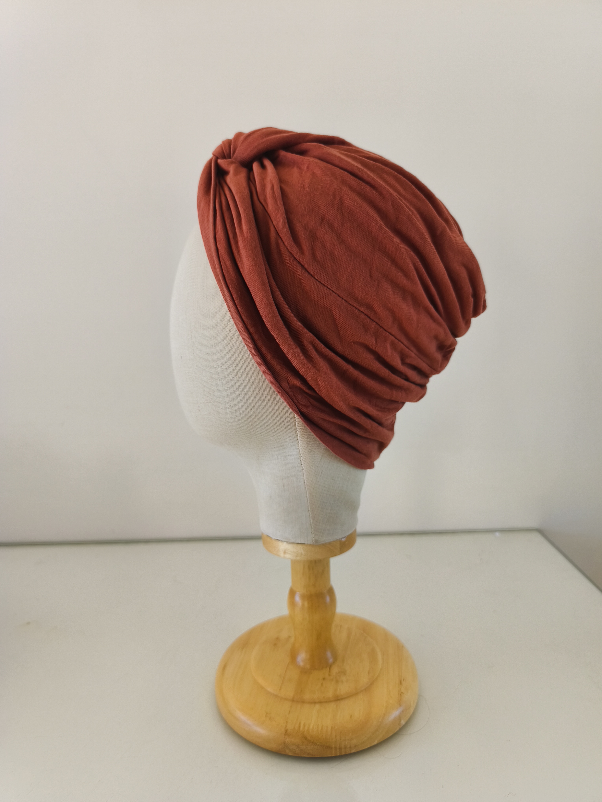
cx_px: 301
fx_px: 533
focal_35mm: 23
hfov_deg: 58.9
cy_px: 401
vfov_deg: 73.9
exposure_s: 1/100
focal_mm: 6.14
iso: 125
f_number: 1.65
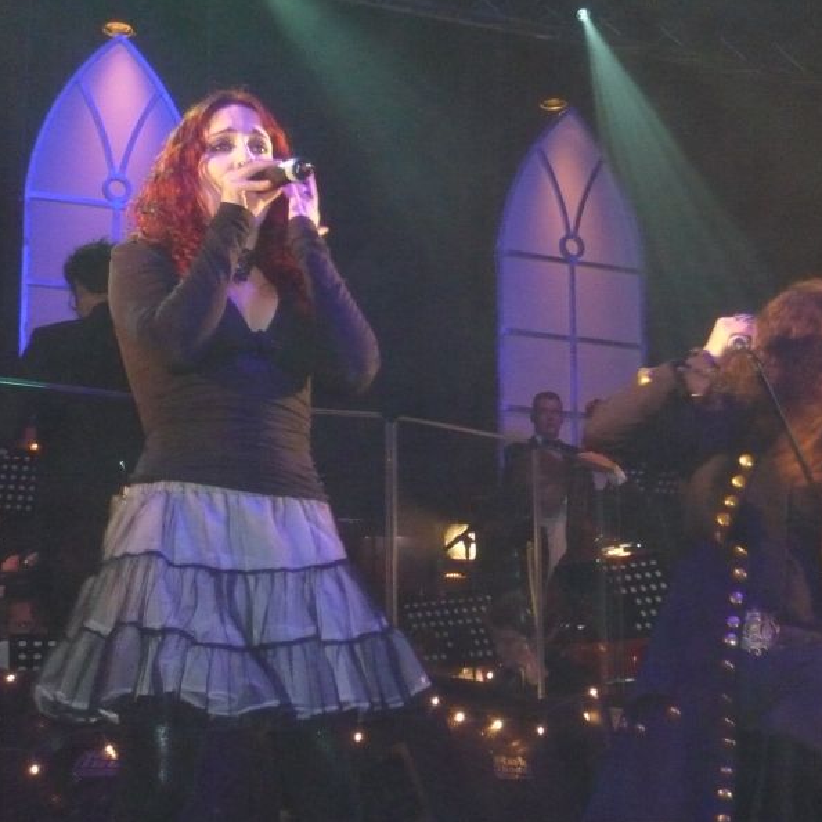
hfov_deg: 23.0
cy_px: 411
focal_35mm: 75
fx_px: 2015
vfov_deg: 23.1
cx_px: 526
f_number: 4.3
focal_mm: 10.3
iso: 640
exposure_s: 1/30
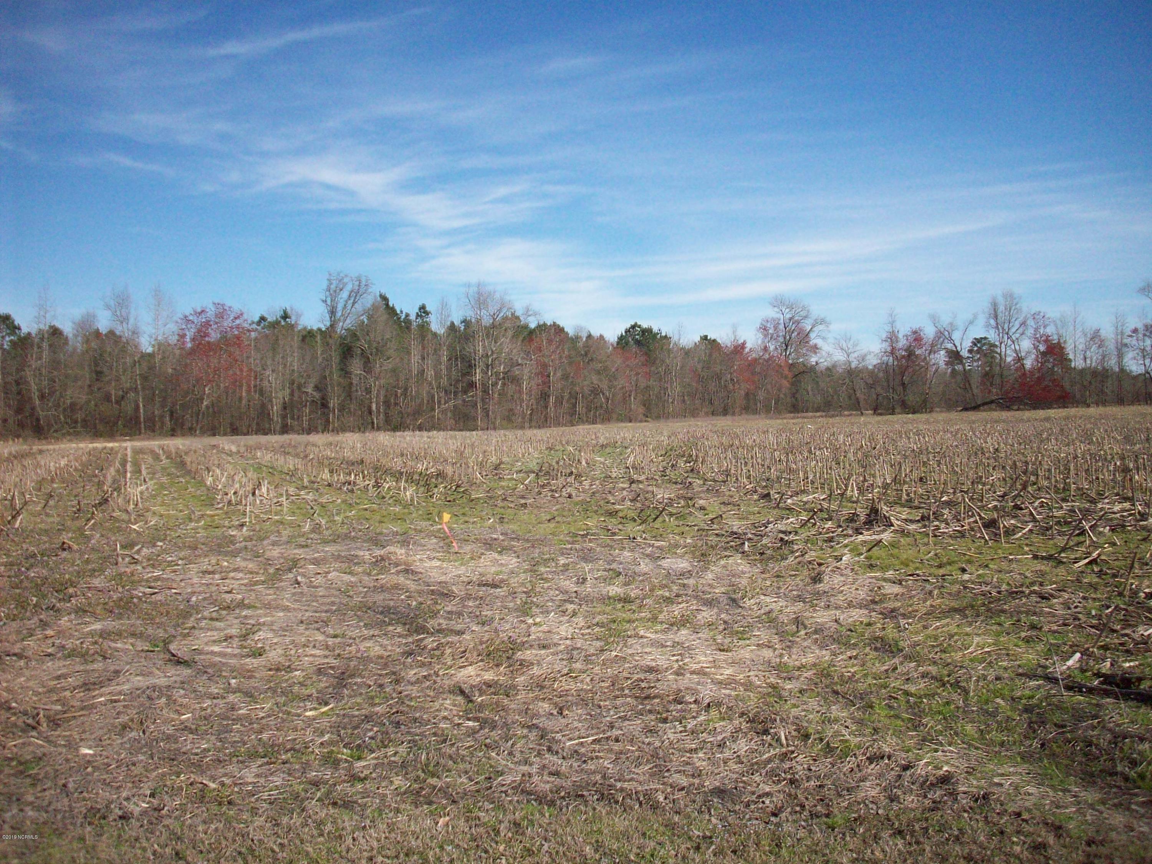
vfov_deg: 38.7
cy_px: 432
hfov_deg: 50.1
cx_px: 576
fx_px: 1231
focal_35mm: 37
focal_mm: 6.2
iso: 200
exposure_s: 1/861
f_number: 5.6
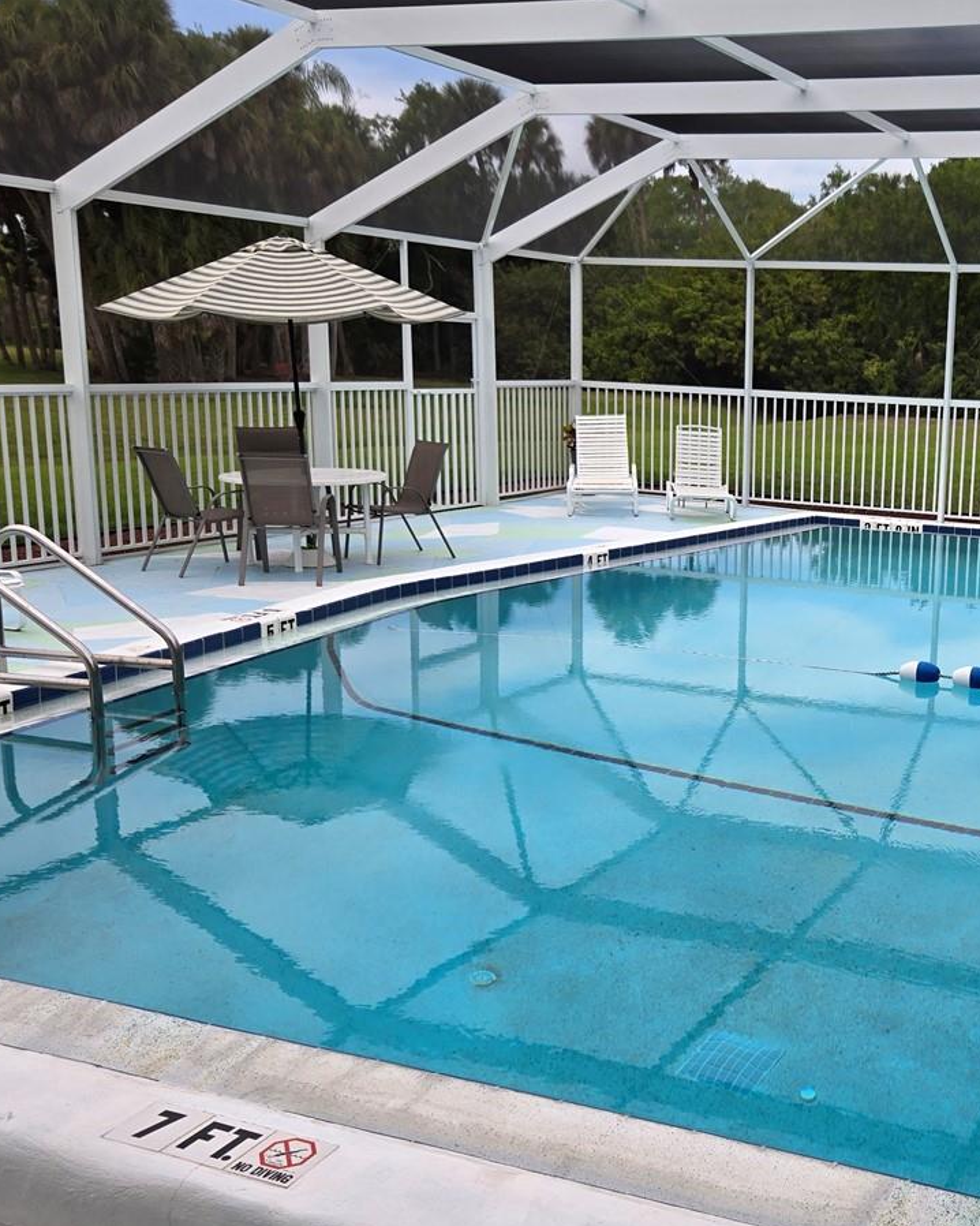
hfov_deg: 35.6
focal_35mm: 40
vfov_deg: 45.8
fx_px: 1451
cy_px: 665
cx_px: 835
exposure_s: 1/1073
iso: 25
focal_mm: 5.4
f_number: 1.8
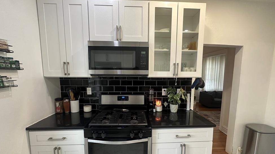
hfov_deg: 99.4
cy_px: 88
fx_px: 117
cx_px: 140
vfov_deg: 66.8
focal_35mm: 16
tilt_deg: -6.7
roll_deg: -0.2
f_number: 2.2
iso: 320
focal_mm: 2.22
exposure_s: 1/60
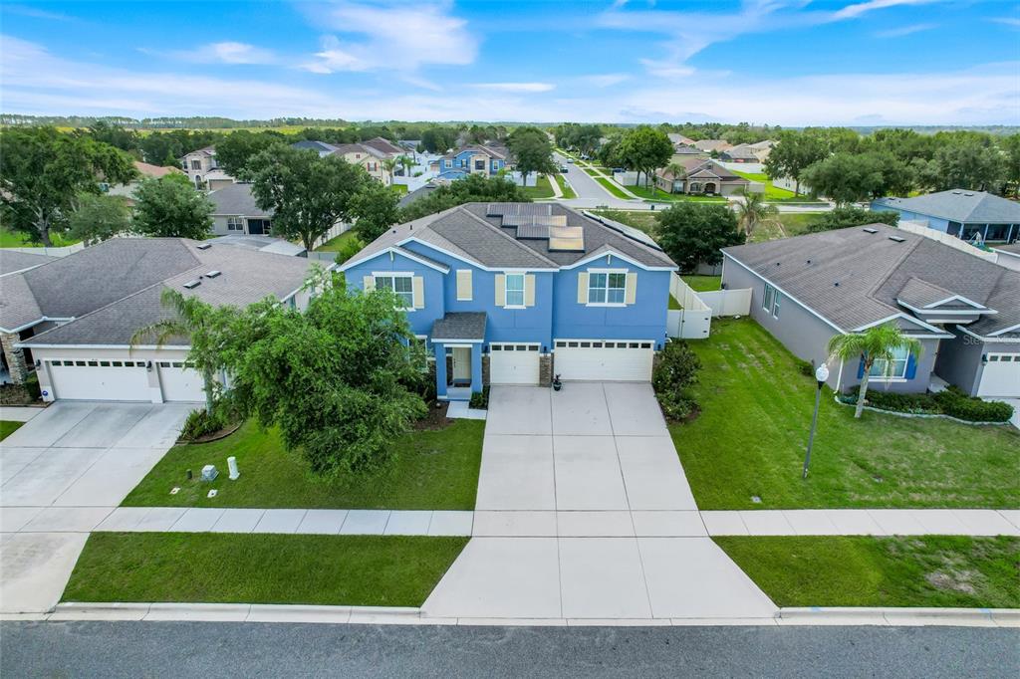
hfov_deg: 78.6
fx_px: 623
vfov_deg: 57.2
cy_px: 340
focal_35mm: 22
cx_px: 510
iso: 100
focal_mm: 8.38
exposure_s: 1/200
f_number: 2.8
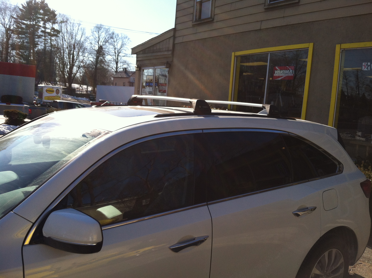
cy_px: 139
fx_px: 376
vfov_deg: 40.6
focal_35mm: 35
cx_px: 186
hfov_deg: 52.7
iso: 80
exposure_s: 1/811
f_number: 2.8
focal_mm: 3.85
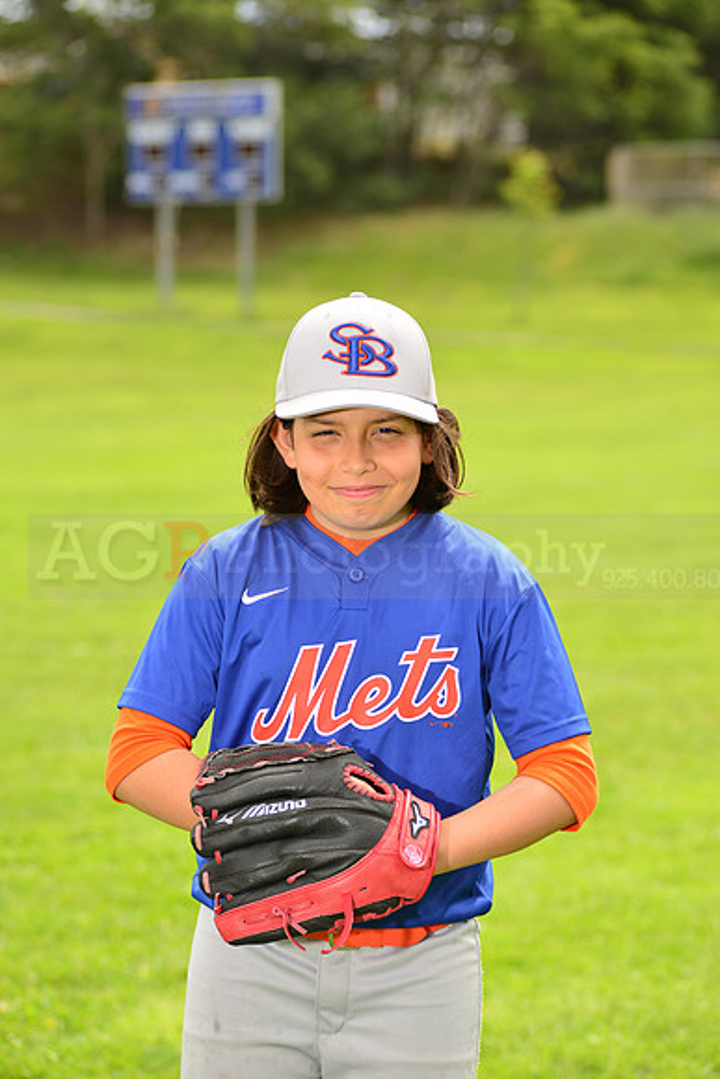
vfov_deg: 18.6
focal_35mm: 110
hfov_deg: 12.5
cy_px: 540
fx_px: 3298
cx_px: 360
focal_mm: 110
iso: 100
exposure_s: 1/250
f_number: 5
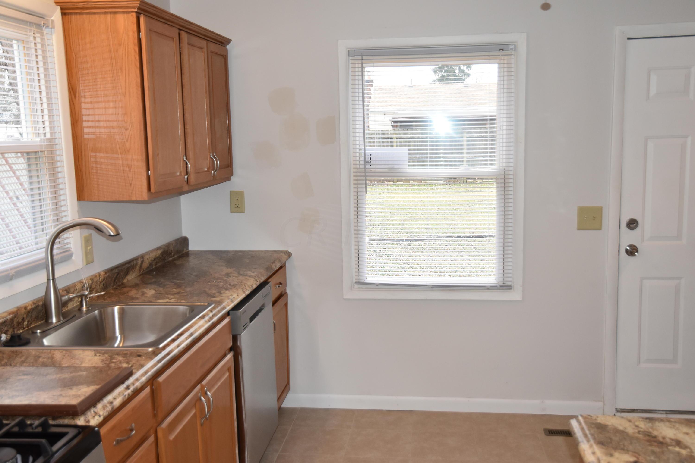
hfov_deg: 51.3
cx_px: 348
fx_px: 724
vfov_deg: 35.5
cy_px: 232
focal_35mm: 38
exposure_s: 1/125
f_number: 5.6
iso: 720
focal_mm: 25
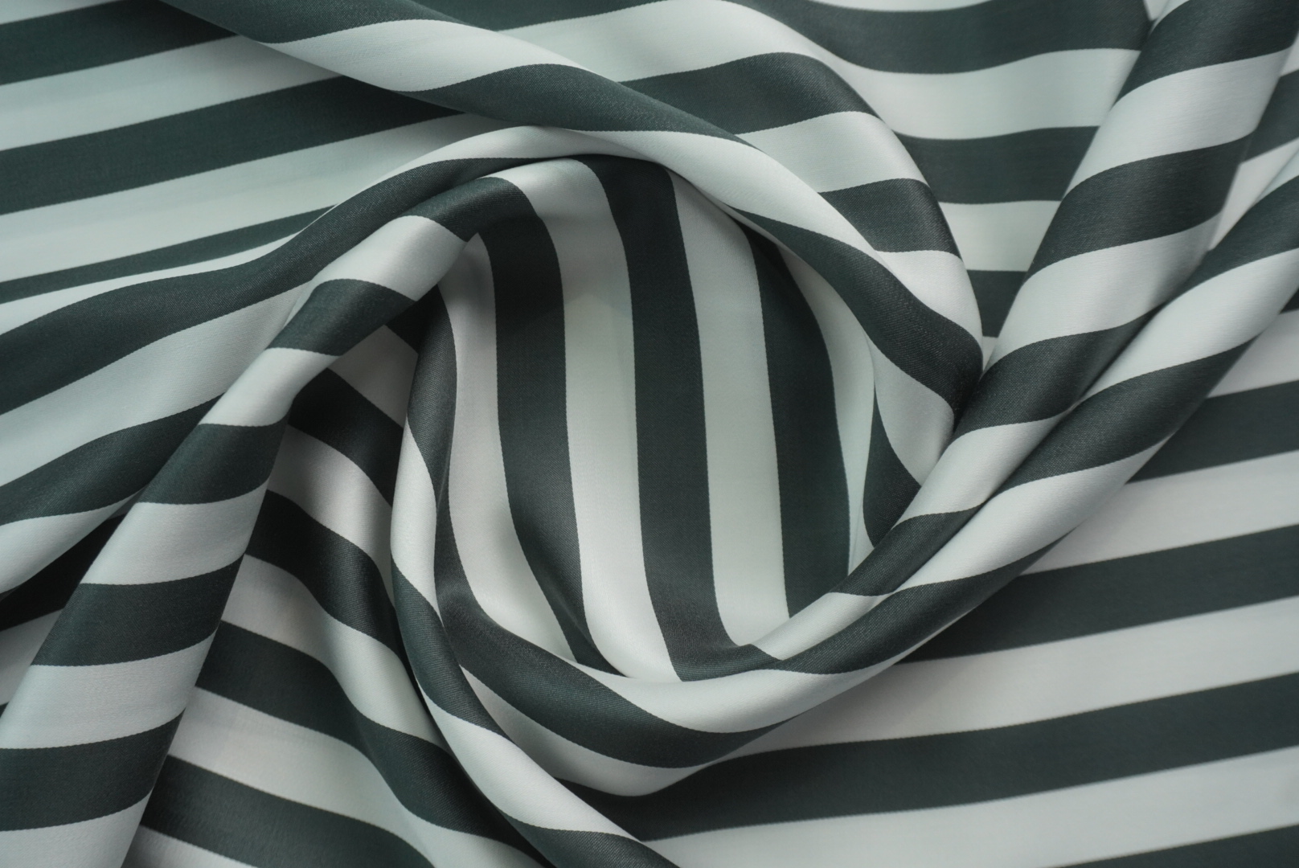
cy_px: 434
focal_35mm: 32
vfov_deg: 41.8
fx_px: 1137
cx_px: 650
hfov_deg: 59.5
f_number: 5.6
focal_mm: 21
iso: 800
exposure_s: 1/320
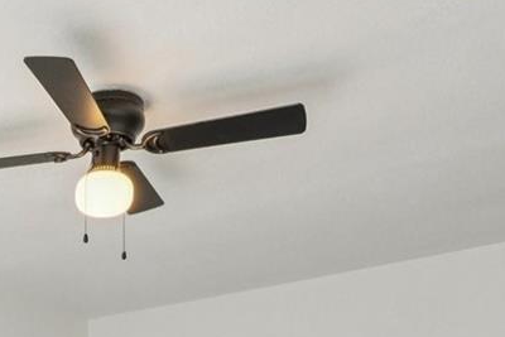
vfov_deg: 19.4
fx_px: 842
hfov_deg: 30.1
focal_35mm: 60
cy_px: 520
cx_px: -47
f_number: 8
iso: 800
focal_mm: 10
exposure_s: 1/25
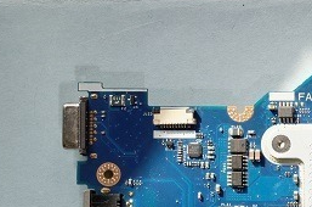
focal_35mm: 114
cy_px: 196
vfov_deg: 11.9
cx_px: 398
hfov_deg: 17.0
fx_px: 986
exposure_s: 1/30
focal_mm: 26
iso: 100
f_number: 8
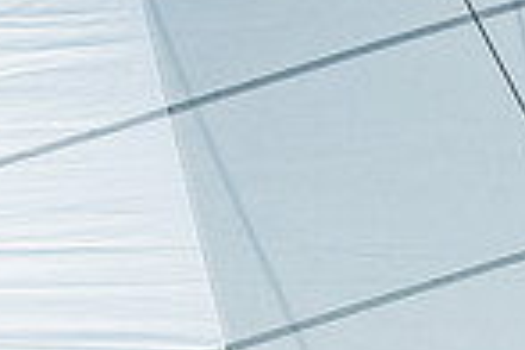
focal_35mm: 474
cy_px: 575
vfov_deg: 2.9
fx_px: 6912
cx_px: 755
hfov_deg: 4.3
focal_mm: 112
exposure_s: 1/3200
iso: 320
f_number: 5
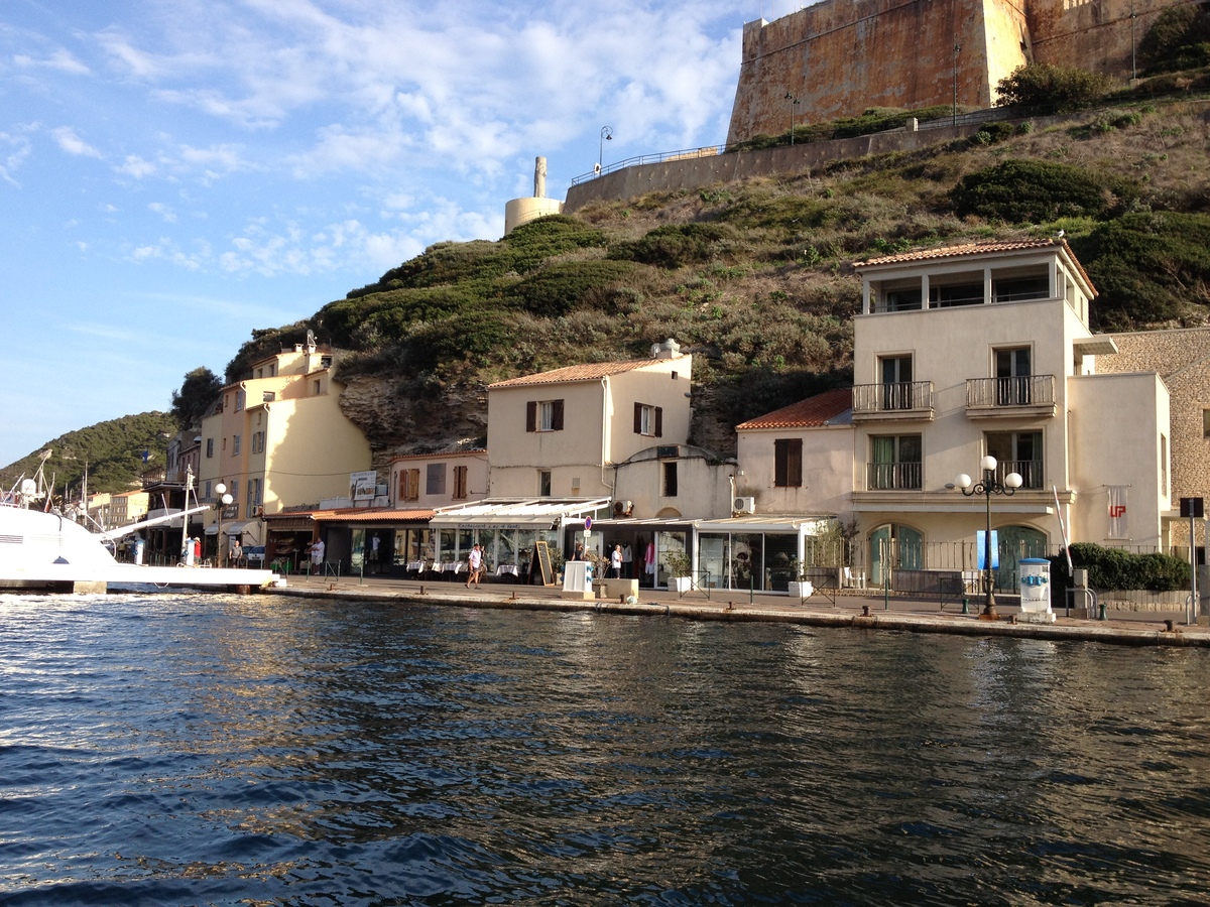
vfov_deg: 40.7
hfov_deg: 52.6
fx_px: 1223
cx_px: 605
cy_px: 454
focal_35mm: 35
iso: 64
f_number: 2.4
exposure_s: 1/849
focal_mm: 4.28
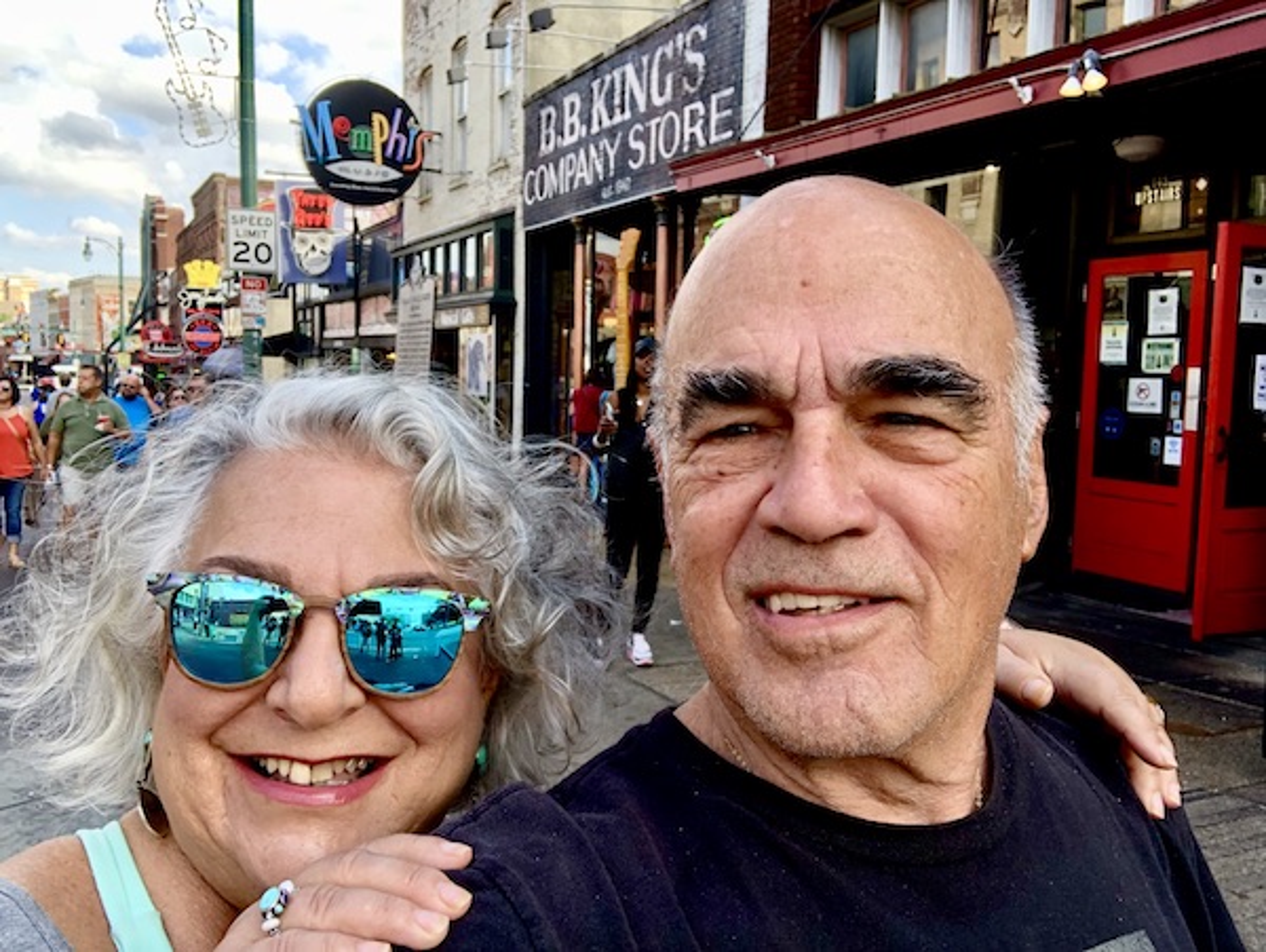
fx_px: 1171
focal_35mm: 32
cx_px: 633
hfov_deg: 56.8
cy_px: 476
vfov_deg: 44.2
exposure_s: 1/120
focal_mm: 2.87
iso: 20
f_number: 2.2
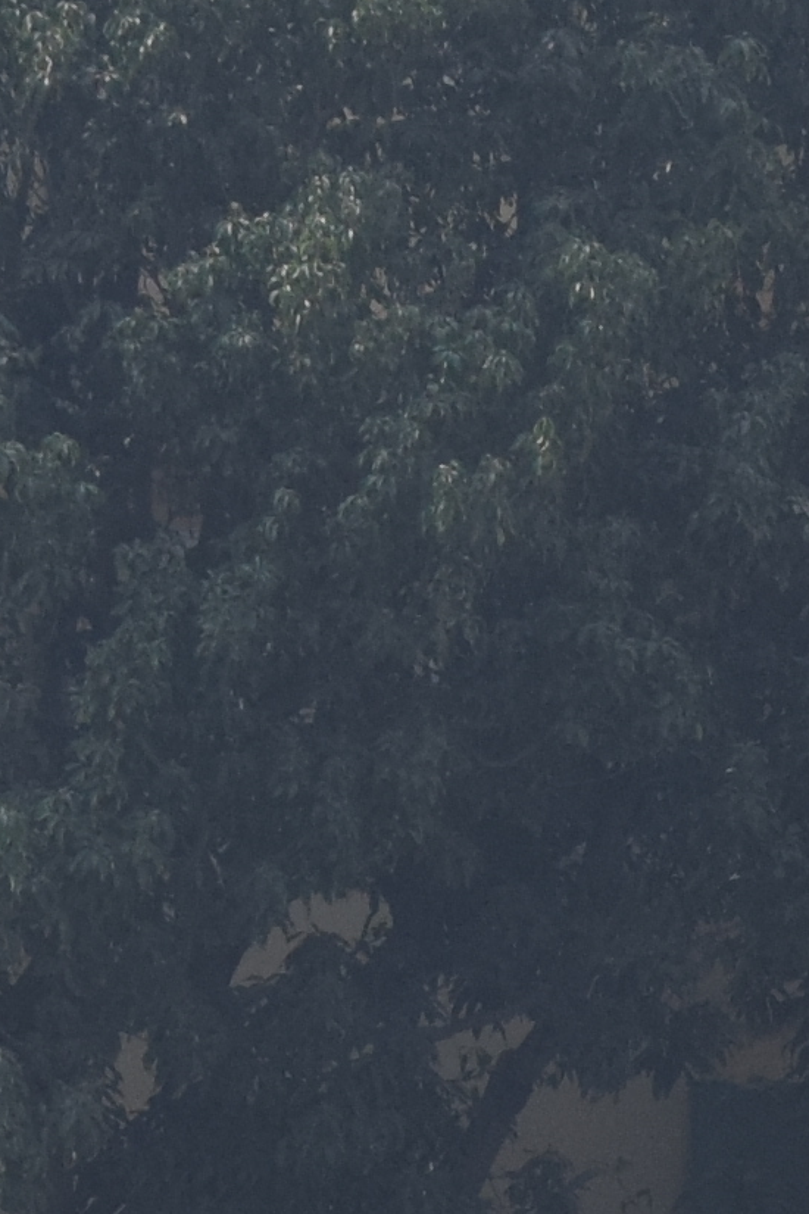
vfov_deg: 2.3
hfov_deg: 1.5
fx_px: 30167
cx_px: 2062
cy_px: 1371
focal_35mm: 895
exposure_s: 1/1600
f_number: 6.3
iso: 400
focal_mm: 82
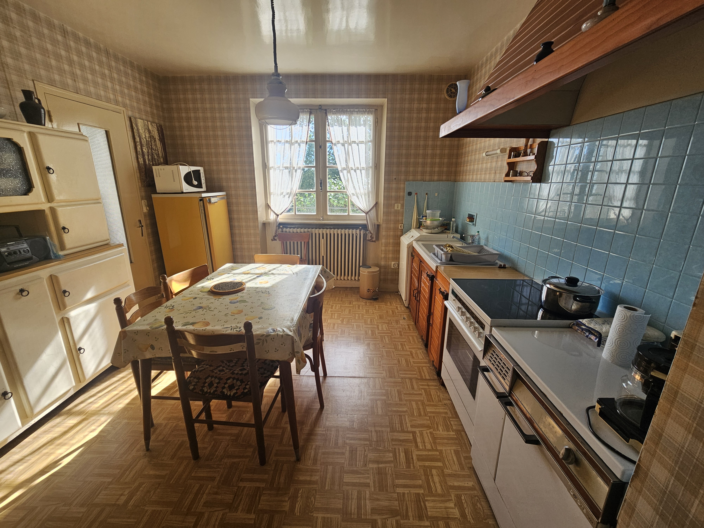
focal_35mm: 13
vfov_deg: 89.9
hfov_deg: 106.2
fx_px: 264
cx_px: 352
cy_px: 264
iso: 50
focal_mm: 2.2
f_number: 2.2
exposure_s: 1/128
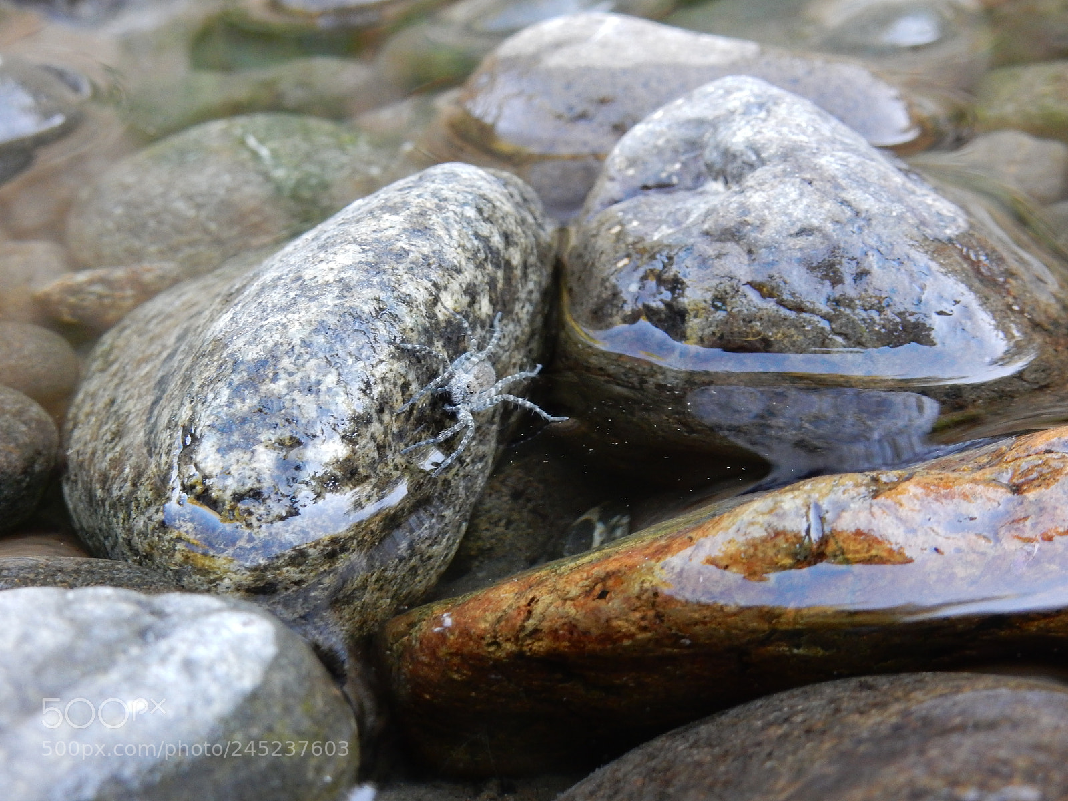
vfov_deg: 24.4
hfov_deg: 32.2
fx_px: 1851
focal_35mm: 60
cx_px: 534
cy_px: 400
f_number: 4.5
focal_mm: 10.7
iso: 400
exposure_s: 1/25
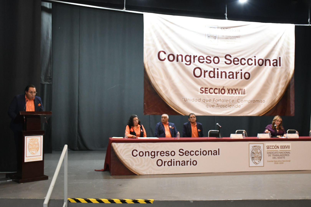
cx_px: 156
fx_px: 311
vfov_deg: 36.9
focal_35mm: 36
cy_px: 104
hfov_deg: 53.1
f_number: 5.6
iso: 5000
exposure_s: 1/100
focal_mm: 24
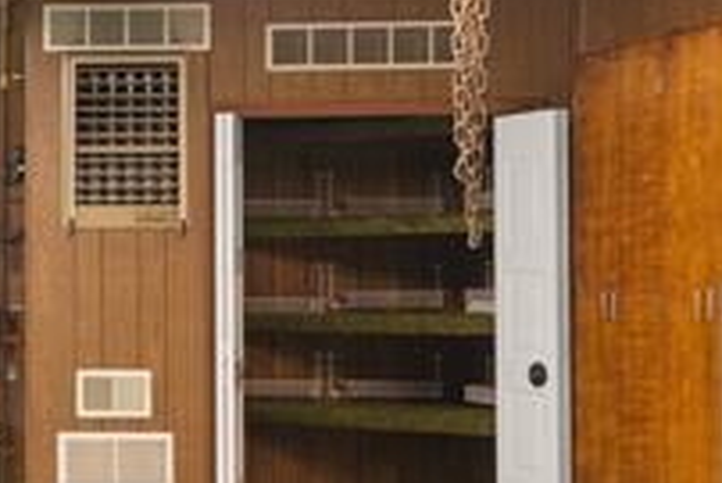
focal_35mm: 86
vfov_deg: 15.9
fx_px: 1726
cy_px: 284
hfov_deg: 19.9
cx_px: -415
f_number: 9
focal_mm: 17
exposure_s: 1/20
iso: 400
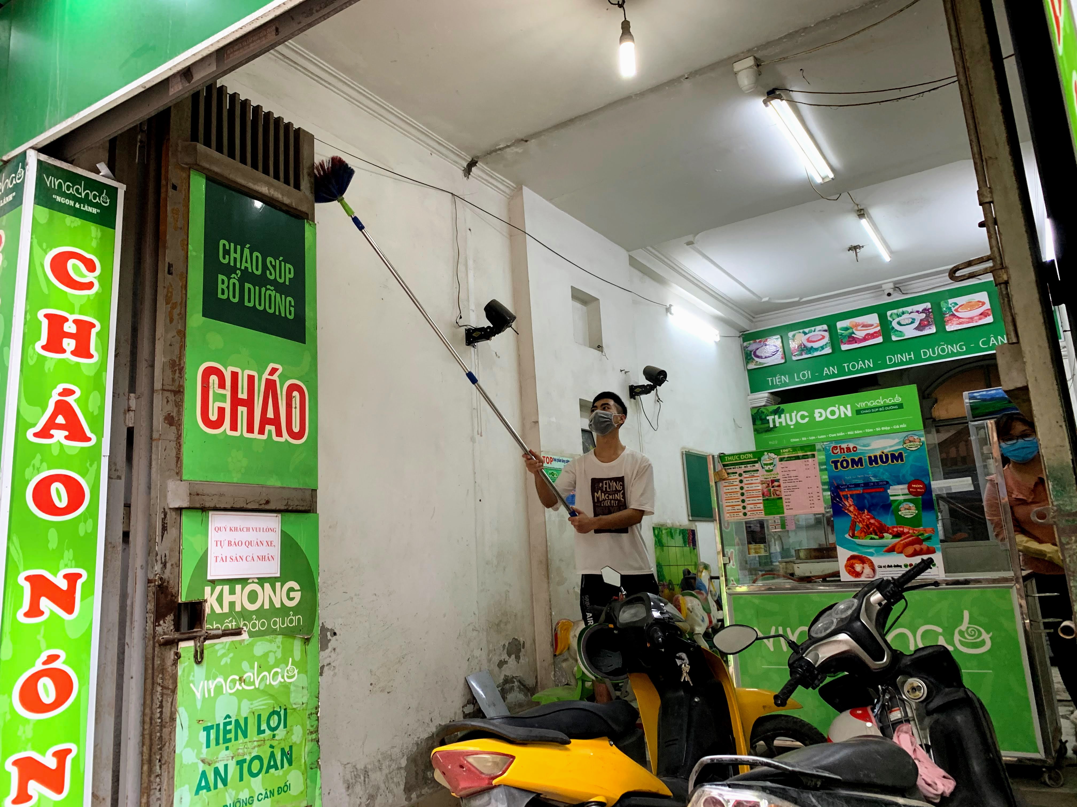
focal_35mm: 26
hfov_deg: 67.3
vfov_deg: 53.1
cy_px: 404
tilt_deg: +10.3
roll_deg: +3.8
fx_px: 809
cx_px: 538
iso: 100
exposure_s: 1/60
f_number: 1.8
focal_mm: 4.25
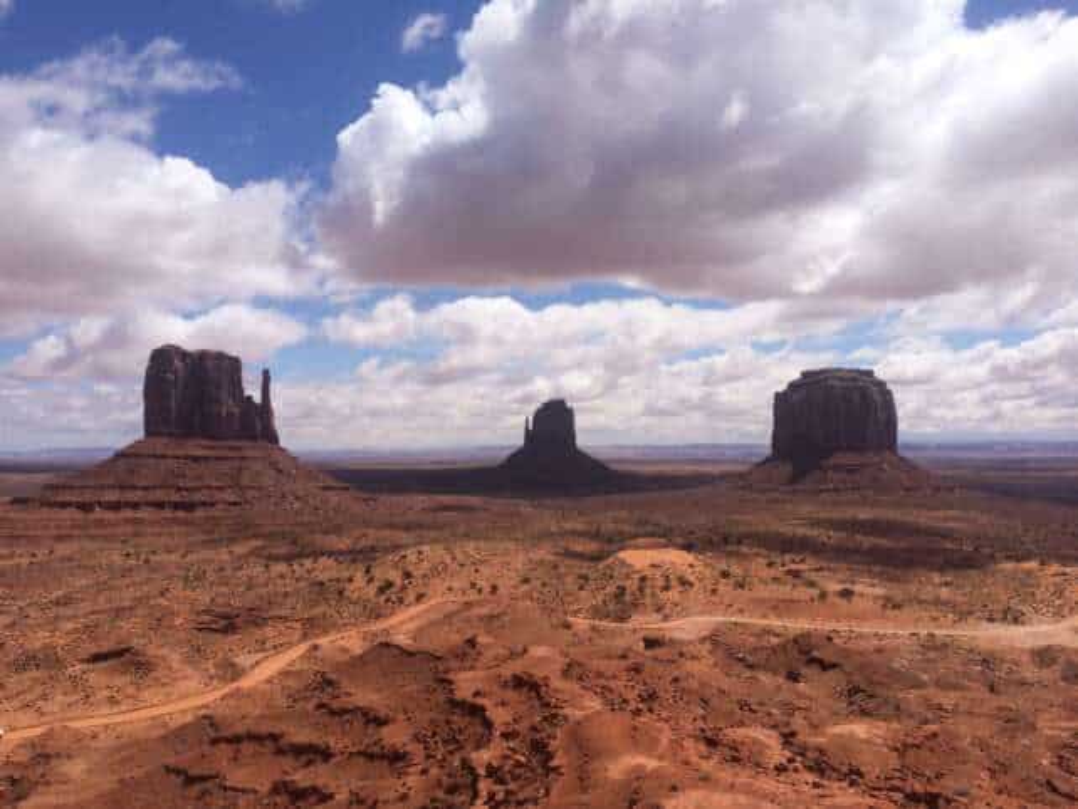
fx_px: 903
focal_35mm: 29
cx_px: 539
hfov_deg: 61.6
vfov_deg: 48.3
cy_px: 404
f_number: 2.2
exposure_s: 1/5128
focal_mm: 4.15
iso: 40
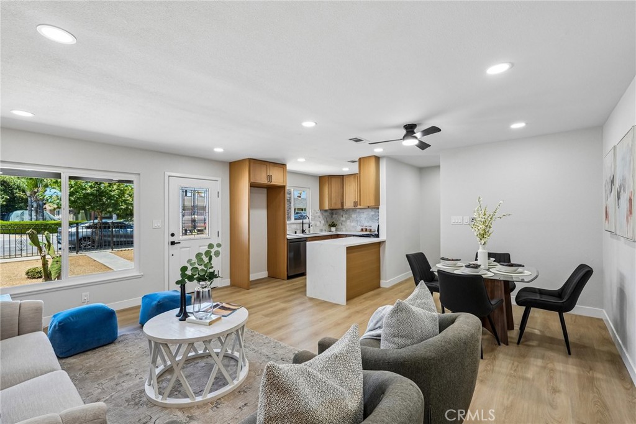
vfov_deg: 73.7
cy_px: 212
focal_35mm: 16
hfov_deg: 96.8
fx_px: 283
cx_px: 318
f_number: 8
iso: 400
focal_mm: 16
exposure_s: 1/30
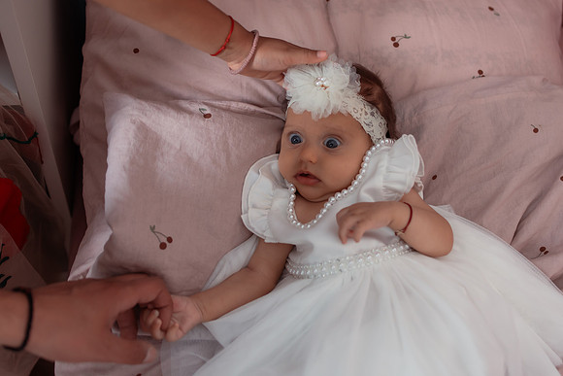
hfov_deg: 46.3
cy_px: 151
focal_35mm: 42
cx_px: 337
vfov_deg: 31.9
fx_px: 655
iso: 400
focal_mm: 35
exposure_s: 1/200
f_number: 2.5
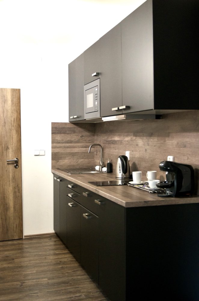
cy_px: 150
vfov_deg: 45.0
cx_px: 100
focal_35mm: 44
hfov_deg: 30.7
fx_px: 362
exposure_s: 1/250
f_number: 2.8
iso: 3200
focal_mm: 29
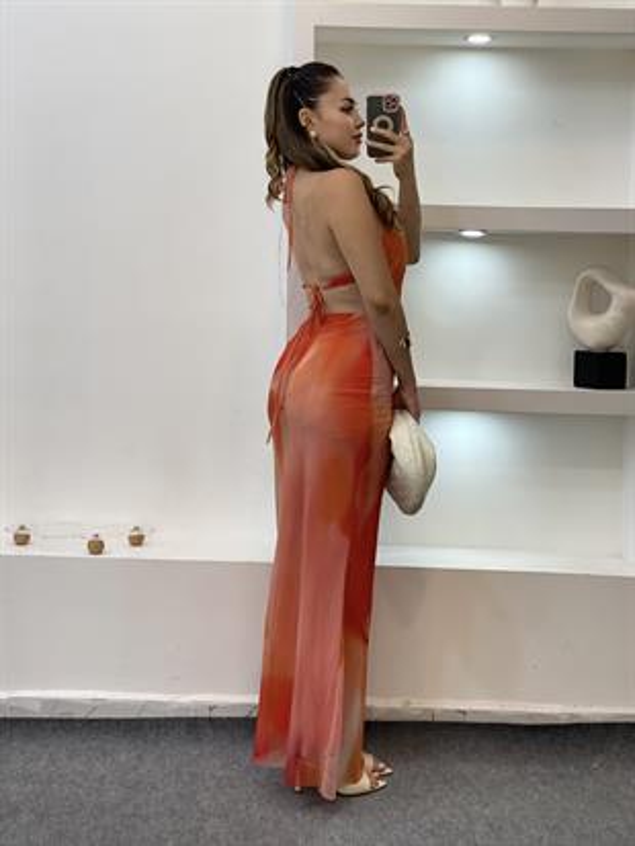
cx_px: 318
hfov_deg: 28.0
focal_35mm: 52
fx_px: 1271
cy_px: 423
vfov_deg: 36.8
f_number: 2
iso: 64
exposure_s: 1/100
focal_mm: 6
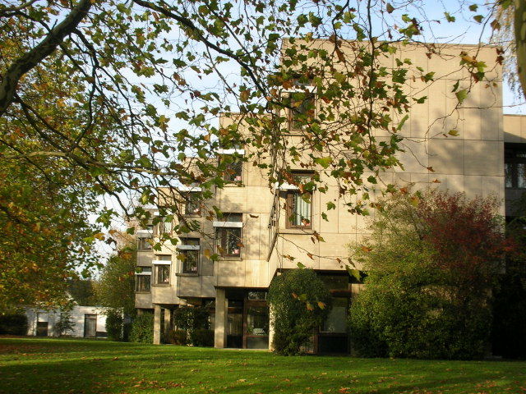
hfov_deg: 41.2
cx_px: 263
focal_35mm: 46
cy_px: 197
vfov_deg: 31.5
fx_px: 699
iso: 50
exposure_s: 1/164
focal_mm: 7.7
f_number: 3.5
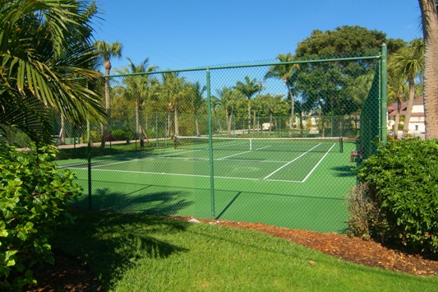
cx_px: 228
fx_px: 301
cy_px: 136
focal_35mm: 25
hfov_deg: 72.0
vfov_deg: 51.7
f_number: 11
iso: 100
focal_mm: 11
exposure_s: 1/160
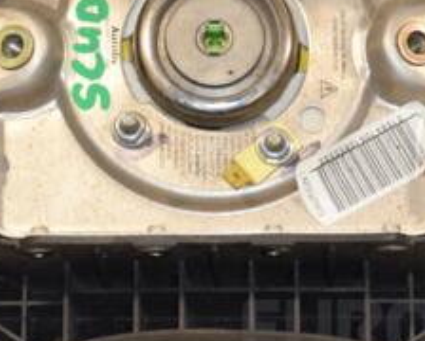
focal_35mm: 282
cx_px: 207
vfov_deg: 5.5
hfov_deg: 6.8
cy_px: 76
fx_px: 3556
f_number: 6.3
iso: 800
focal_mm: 75
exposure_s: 1/200
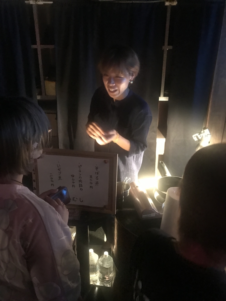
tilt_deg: -22.4
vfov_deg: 63.4
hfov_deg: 49.7
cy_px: 150
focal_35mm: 28
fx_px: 244
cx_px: 113
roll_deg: +0.5
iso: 200
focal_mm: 3.99
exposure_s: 1/4
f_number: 1.8
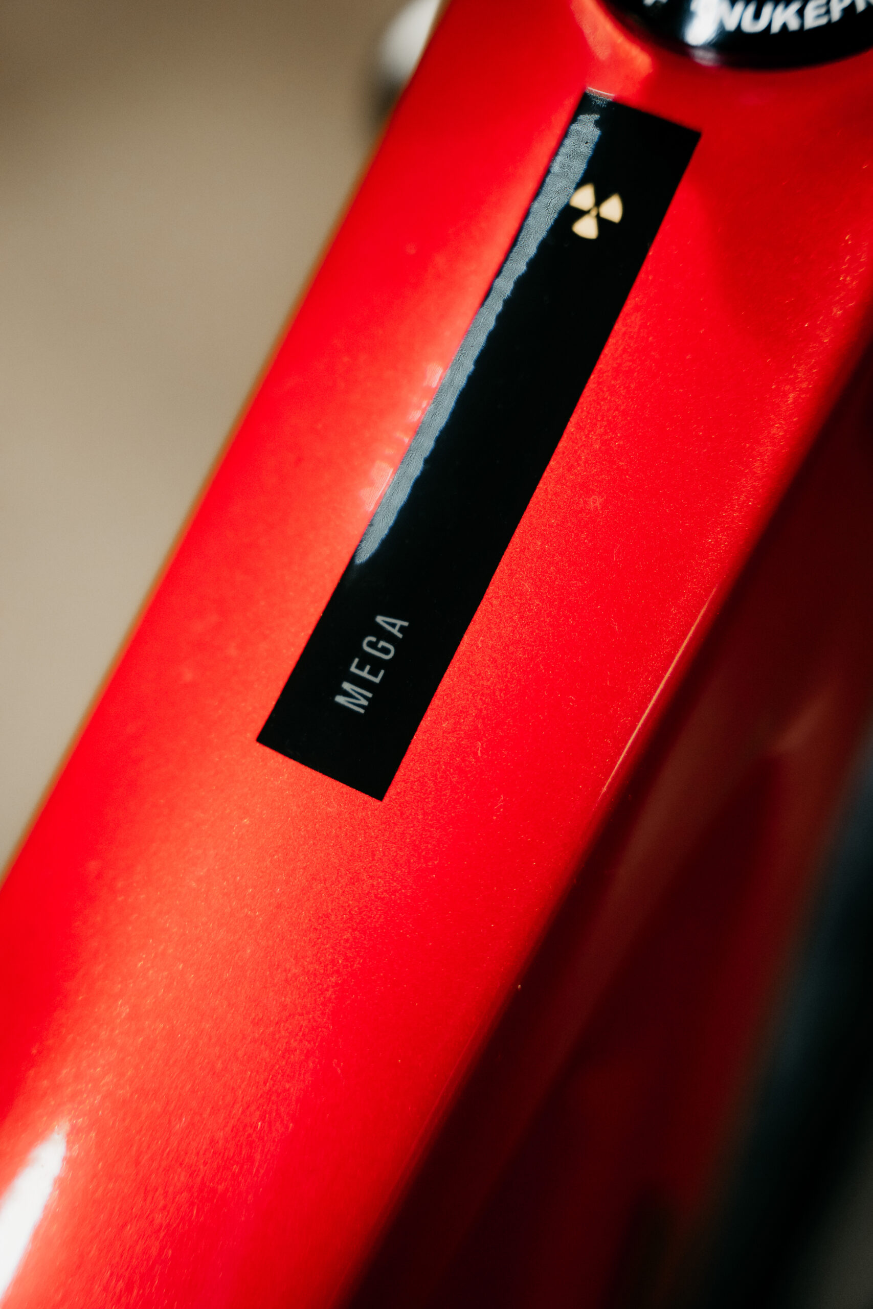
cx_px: 436
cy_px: 654
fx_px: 2546
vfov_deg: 28.8
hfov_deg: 19.5
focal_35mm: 70
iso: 1600
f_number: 2.8
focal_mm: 70
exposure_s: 1/160
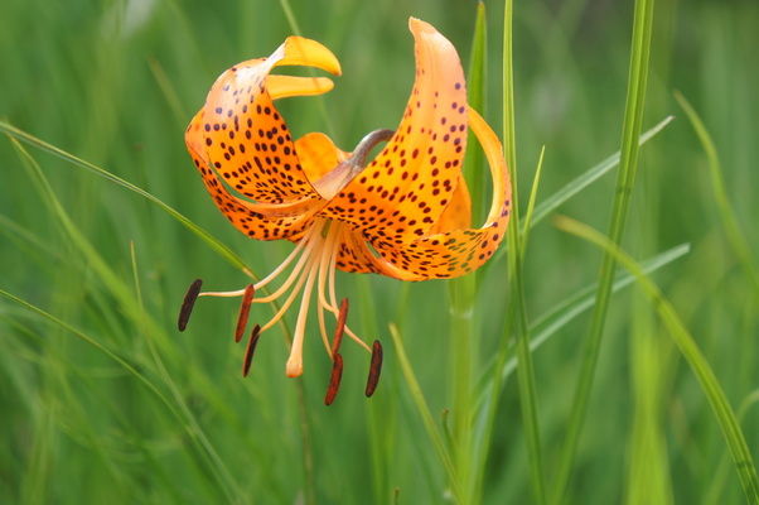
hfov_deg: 24.6
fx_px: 1737
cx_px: 380
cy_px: 252
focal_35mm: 82
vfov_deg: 16.5
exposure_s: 1/160
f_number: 5.6
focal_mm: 55
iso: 200
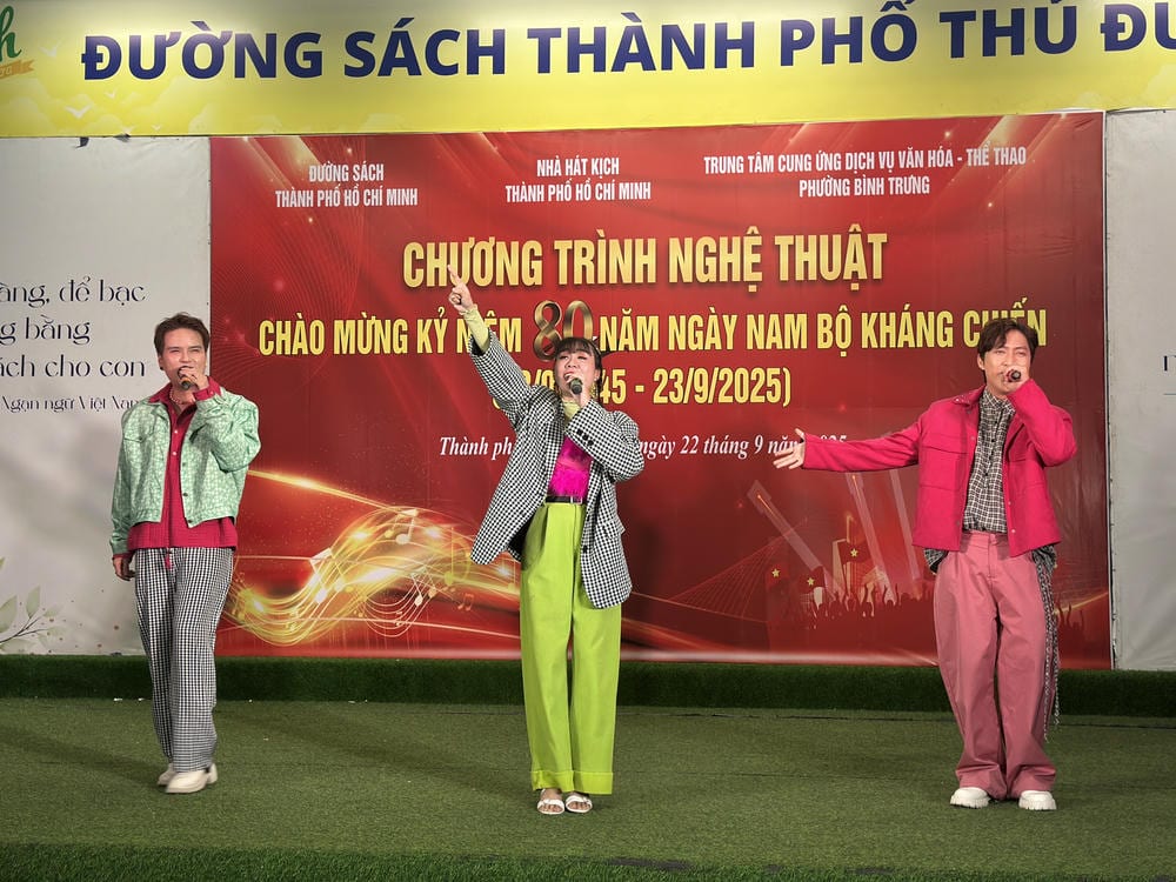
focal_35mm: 48
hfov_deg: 39.7
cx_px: 588
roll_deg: +0.1
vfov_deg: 30.3
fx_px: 1631
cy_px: 441
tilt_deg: +3.0
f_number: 1.78
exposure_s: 1/100
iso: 80
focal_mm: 6.86
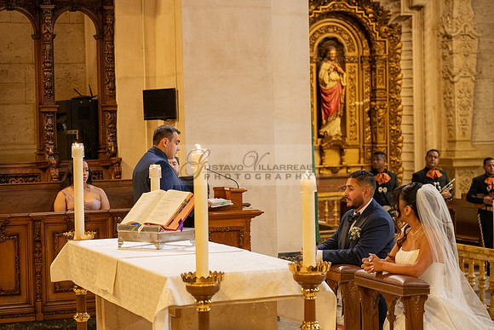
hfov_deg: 24.2
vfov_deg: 16.3
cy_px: 165
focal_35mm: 84
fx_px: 1153
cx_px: 247
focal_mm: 84
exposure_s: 1/100
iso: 3200
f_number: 4
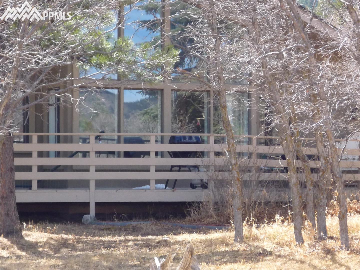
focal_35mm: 130
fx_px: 1352
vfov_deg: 11.4
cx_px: 180
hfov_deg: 15.2
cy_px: 135
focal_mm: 16.3
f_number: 5.7
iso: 200
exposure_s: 1/200
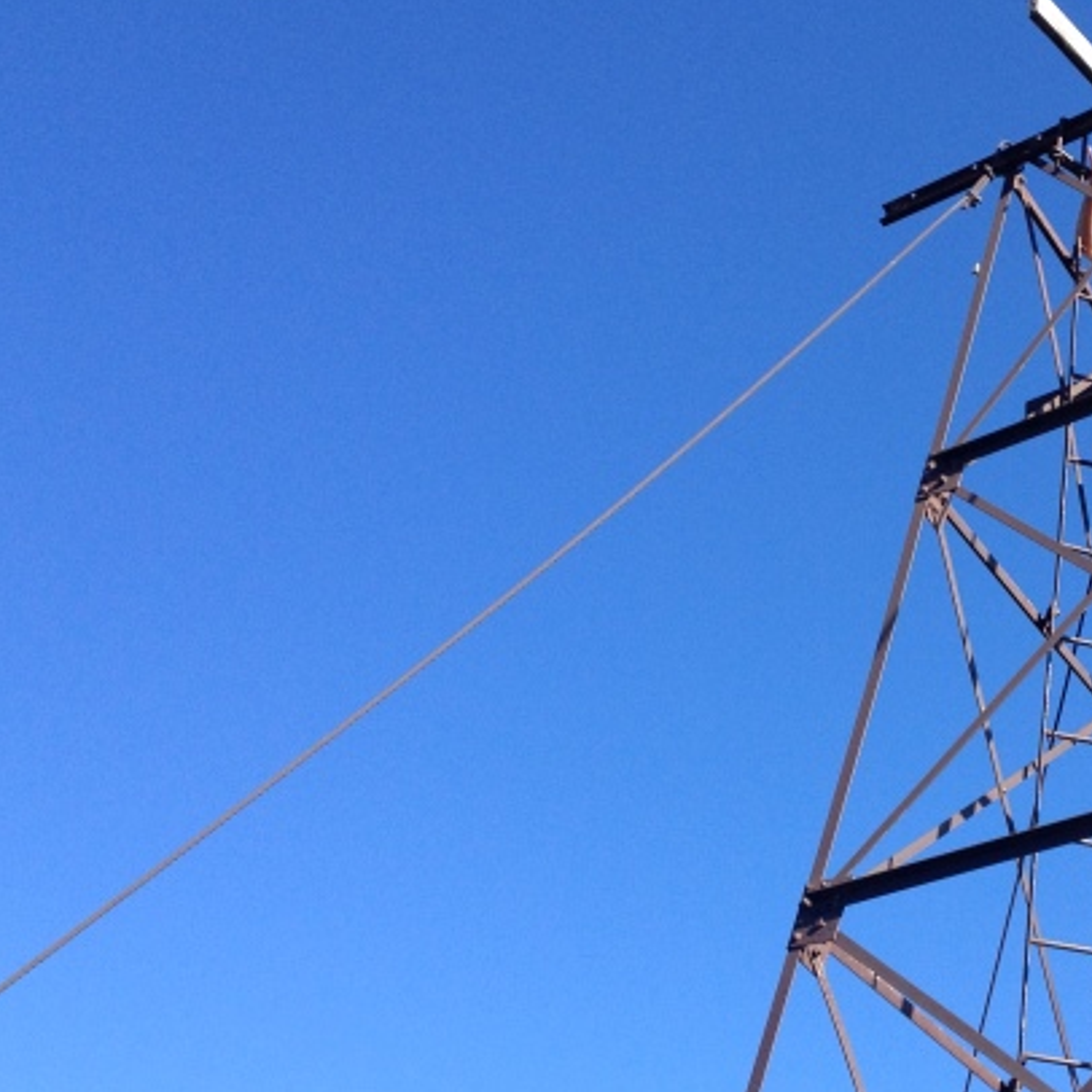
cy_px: 659
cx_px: 1022
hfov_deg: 27.0
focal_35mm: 61
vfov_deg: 28.1
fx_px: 2177
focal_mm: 4.28
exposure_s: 1/699
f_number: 2.4
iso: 50
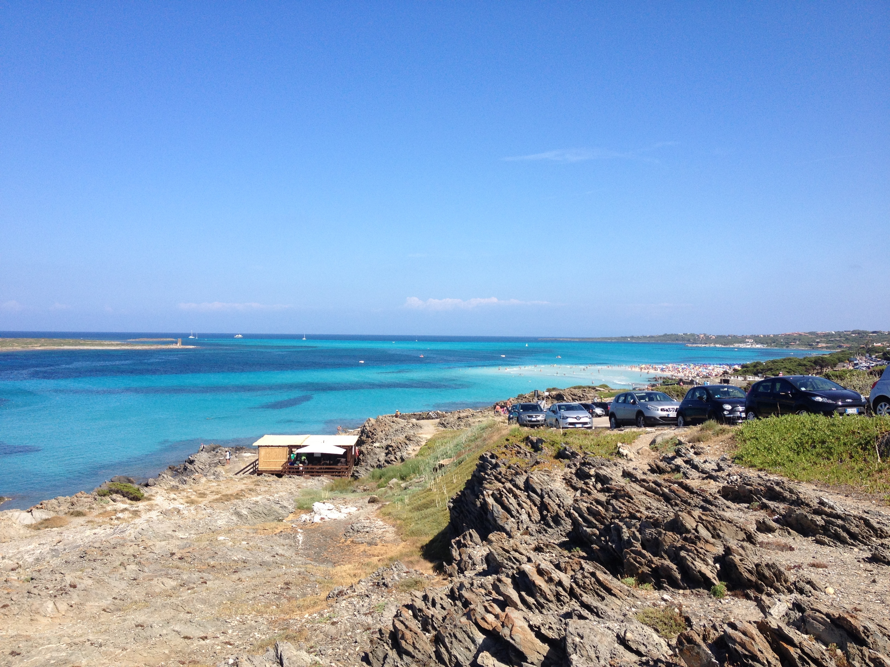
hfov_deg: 52.6
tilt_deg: -3.2
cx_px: 445
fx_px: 900
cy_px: 334
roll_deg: -0.4
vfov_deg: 40.7
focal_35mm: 35
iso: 50
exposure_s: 1/1672
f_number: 2.4
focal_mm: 4.28
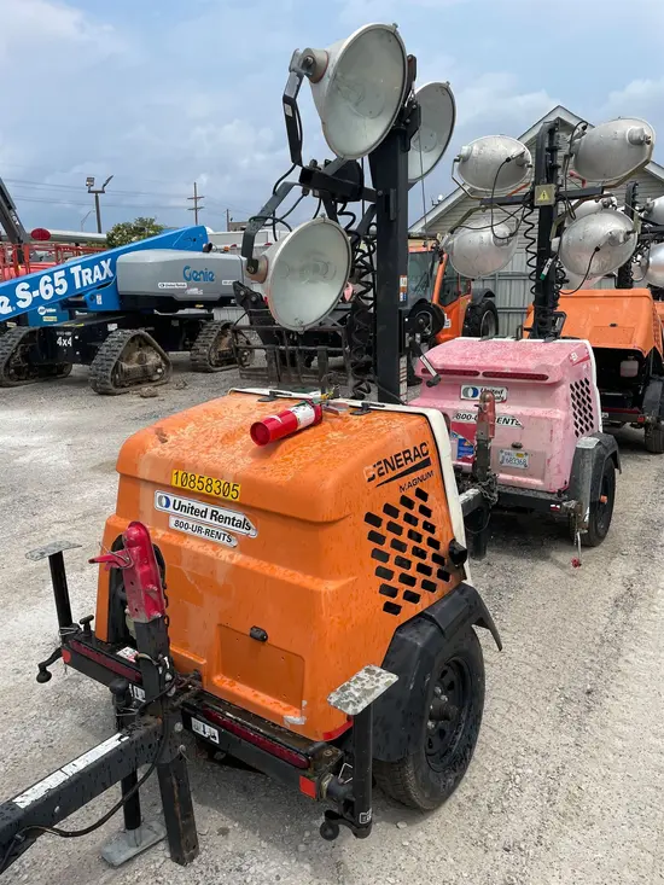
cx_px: 332
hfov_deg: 53.1
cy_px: 442
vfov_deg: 67.3
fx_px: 665
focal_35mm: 26
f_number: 1.6
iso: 50
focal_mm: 4.2
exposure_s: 1/4831
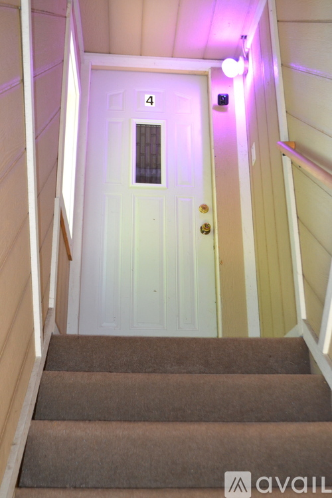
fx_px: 602
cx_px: 166
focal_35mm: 44
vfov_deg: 45.0
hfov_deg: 30.8
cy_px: 249
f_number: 4.5
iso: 1800
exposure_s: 1/60
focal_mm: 29
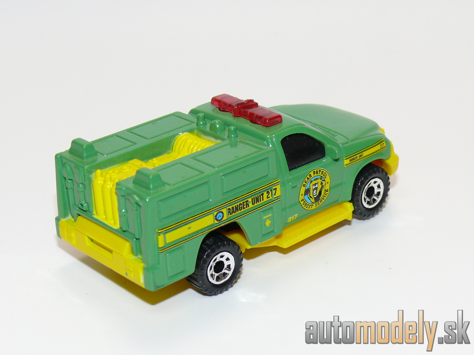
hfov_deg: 22.0
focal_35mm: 89
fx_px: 1219
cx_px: 237
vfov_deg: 16.6
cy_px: 178
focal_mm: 12.5
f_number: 4
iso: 100
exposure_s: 1/30
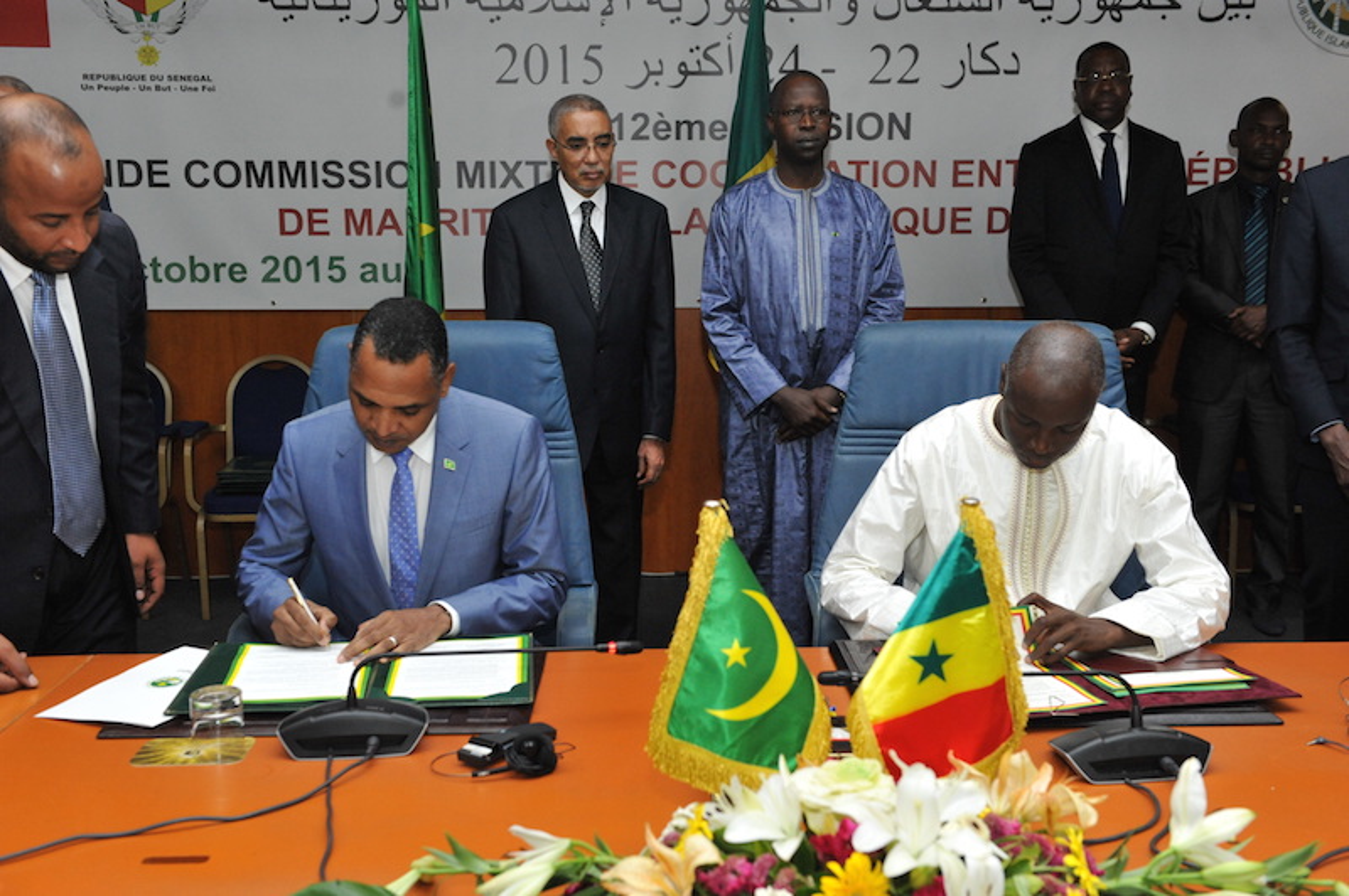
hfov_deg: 50.7
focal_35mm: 38
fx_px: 1423
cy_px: 448
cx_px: 674
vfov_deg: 35.0
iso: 3200
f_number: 5.6
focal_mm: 38
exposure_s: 1/160
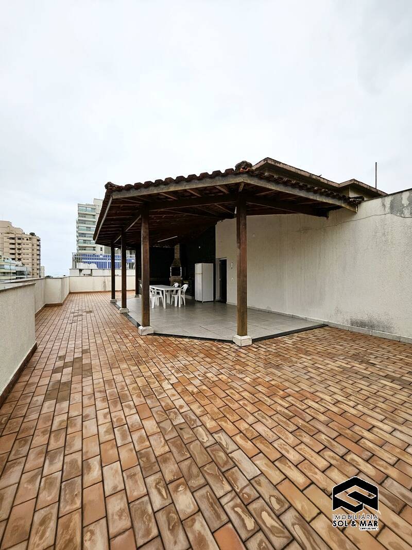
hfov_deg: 89.9
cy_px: 275
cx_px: 206
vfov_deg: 106.2
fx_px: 206
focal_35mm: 13
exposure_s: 1/1160
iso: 32
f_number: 2.2
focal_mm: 1.7
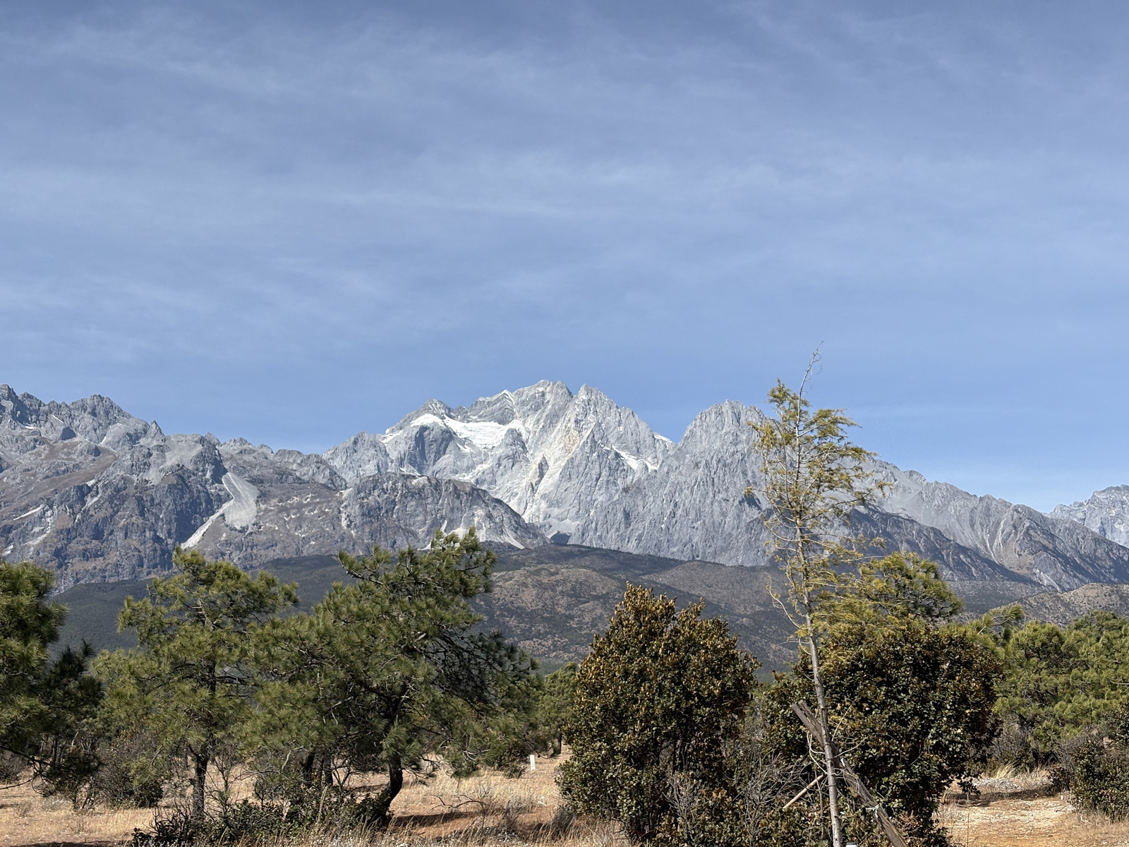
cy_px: 424
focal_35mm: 52
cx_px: 564
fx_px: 1696
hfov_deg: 36.8
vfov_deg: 28.0
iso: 40
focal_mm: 5.96
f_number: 1.6
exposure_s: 1/4065
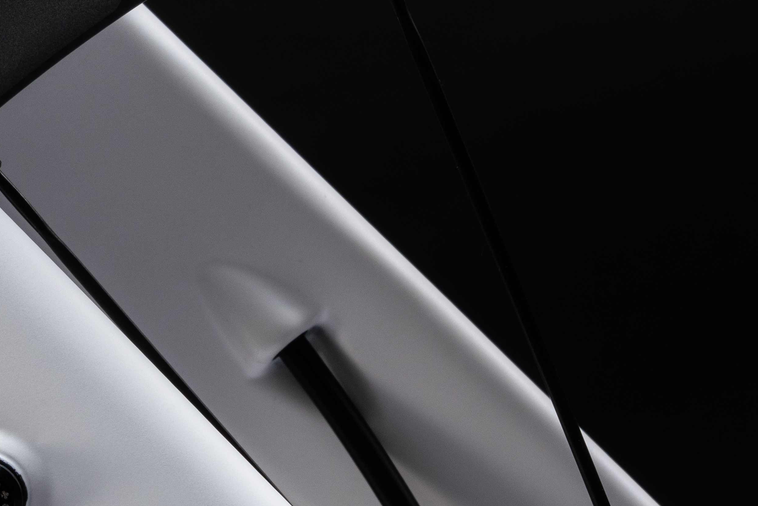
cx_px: -214
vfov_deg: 6.5
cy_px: 261
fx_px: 4443
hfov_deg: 9.6
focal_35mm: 211
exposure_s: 1/160
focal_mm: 55
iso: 100
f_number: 16
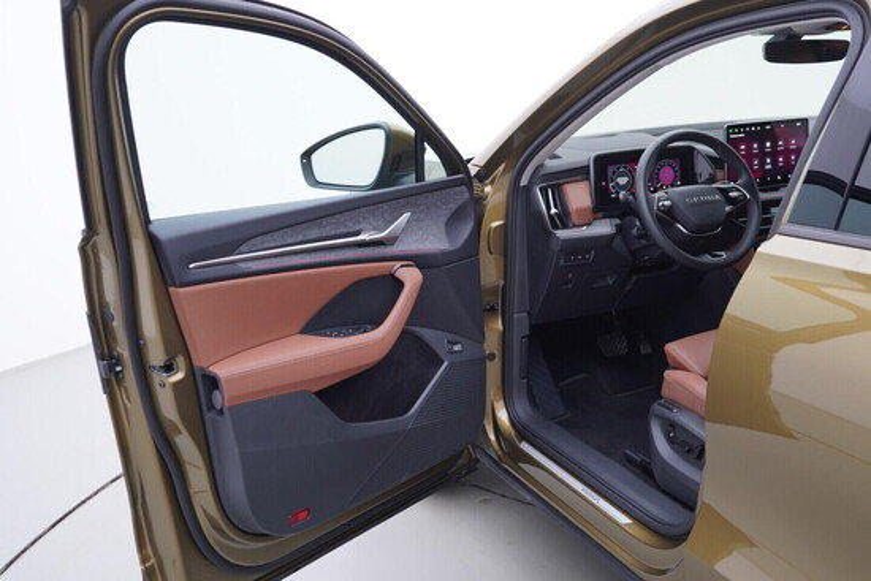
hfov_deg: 53.1
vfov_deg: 36.9
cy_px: 290
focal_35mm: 36
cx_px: 436
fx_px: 871
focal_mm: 24
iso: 125
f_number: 3.2
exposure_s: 1/40
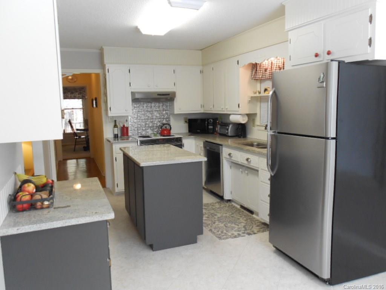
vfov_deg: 48.2
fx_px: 323
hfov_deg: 61.7
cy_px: 145
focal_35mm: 29
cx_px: 193
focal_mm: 5.1
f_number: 3.4
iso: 160
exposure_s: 1/30
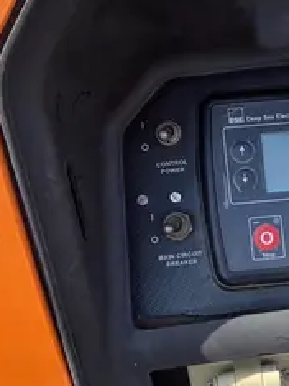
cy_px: 298
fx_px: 902
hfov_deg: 17.3
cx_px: 356
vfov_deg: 23.8
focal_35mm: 81
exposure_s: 1/431
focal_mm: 4.25
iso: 32
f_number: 1.8
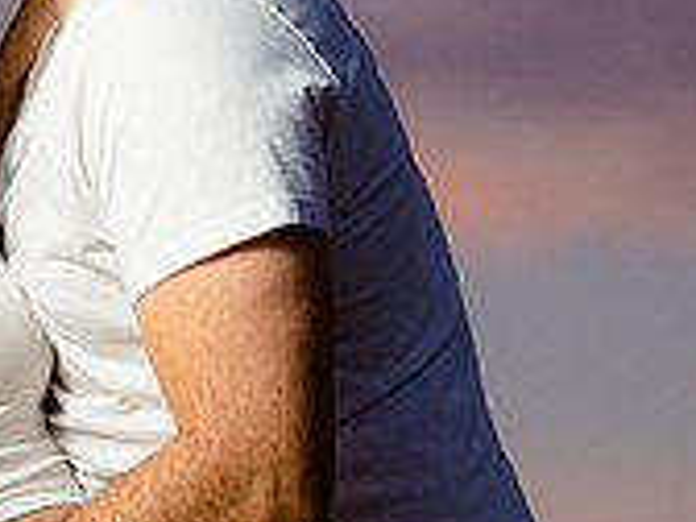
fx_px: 9832
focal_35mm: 489
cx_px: 166
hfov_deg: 4.1
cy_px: 89
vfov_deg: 3.0
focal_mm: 147
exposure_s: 1/250
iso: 400
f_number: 4
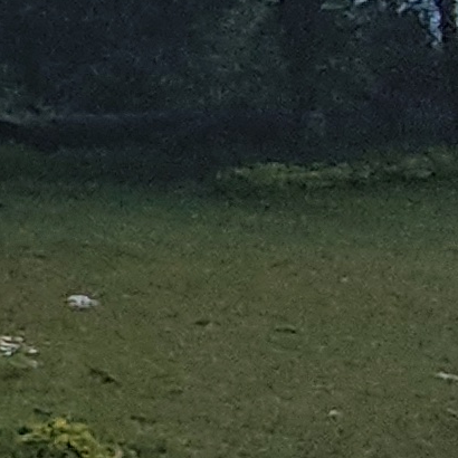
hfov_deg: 11.7
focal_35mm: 106
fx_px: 1587
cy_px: -87
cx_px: -799
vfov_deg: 15.8
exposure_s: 1/30
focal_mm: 1.64
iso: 445
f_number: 2.2
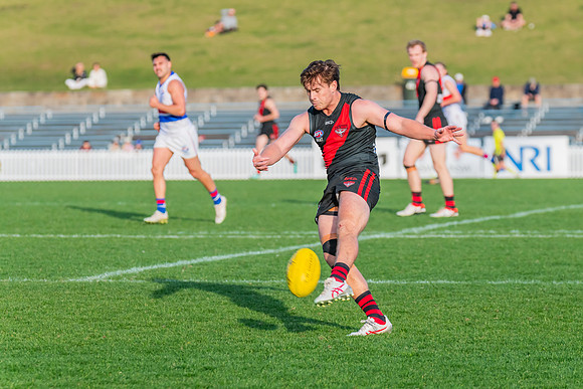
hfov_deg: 7.6
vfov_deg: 5.1
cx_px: 313
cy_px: 180
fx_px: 4402
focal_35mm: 272
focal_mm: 250
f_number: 7.1
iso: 800
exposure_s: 1/1250
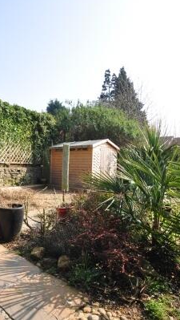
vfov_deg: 70.2
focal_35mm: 27
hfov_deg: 42.7
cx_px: 61
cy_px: 156
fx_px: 227
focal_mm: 11
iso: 200
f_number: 11
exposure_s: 1/60
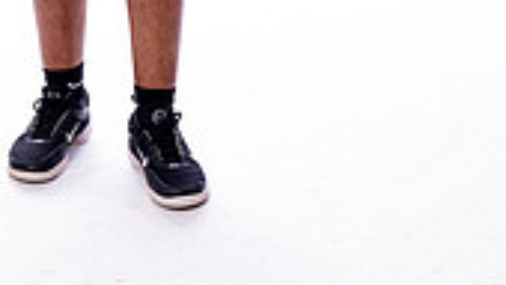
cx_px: 86
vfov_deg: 7.8
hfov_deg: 14.5
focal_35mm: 147
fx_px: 1974
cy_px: -344
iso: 400
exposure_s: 1/250
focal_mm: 53
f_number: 8
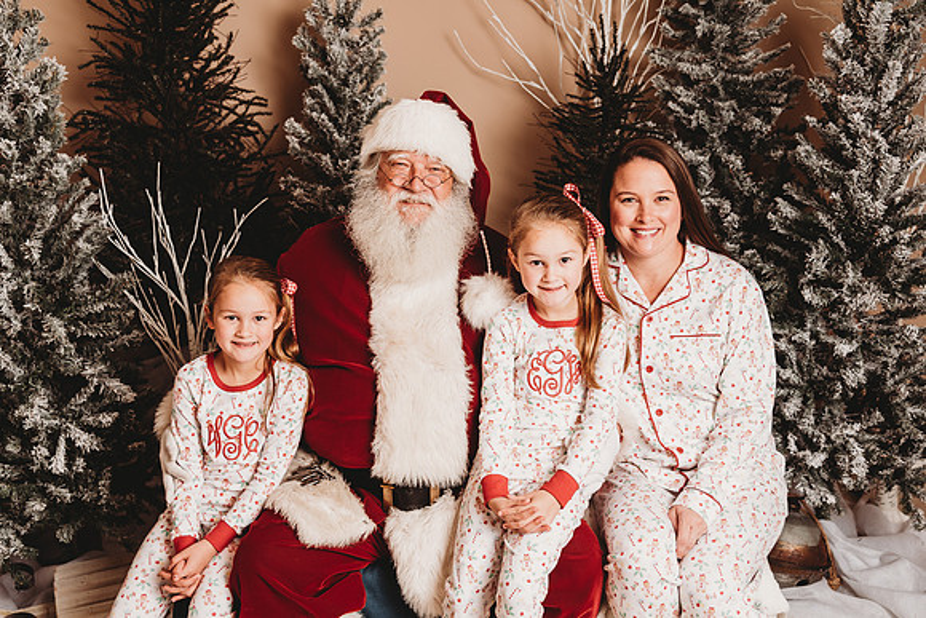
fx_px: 1035
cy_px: 310
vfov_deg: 33.2
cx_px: 449
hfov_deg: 48.2
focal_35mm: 40
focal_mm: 38
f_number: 4
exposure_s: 1/160
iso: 100
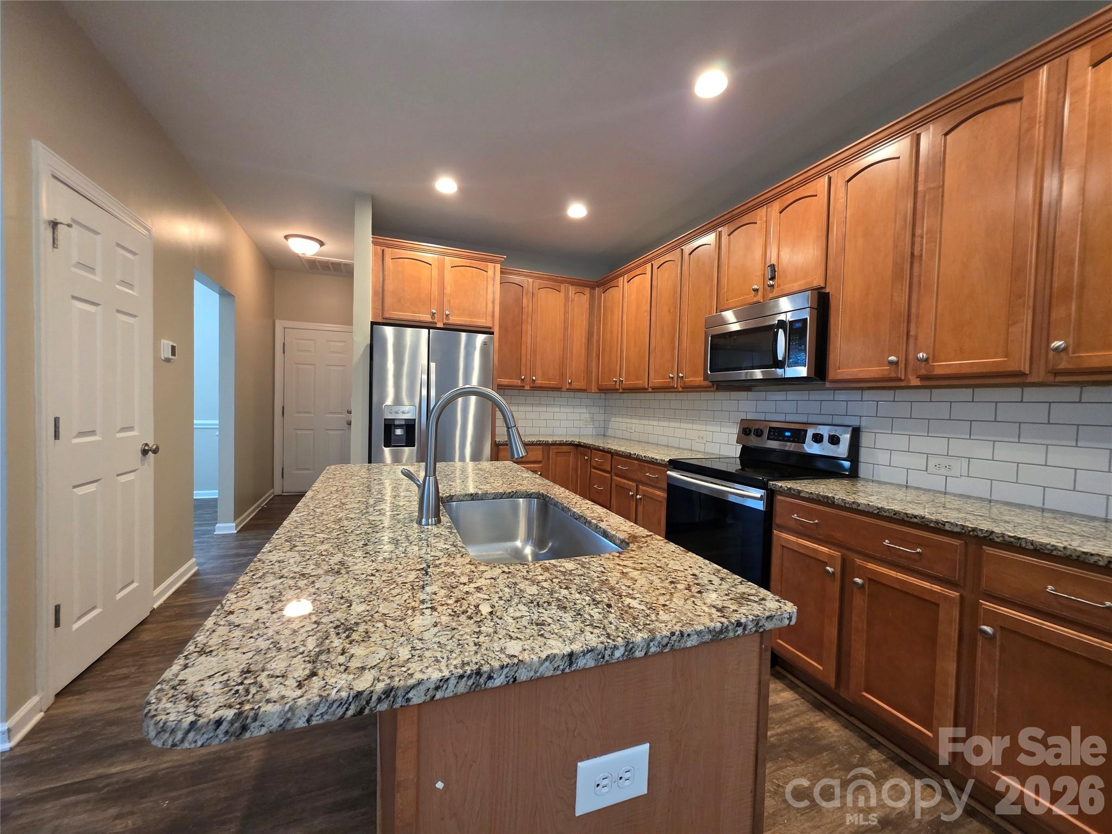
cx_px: 556
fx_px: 418
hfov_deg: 106.2
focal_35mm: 13
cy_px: 417
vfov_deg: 89.9
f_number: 1.9
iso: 400
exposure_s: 1/60
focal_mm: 2.2
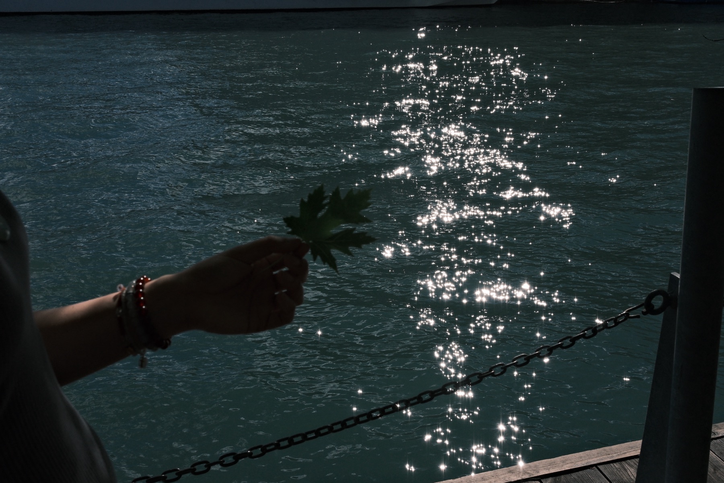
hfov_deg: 54.4
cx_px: 362
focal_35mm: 35
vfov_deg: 37.9
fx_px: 704
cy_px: 242
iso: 1000
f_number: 10
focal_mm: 23
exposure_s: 1/3200
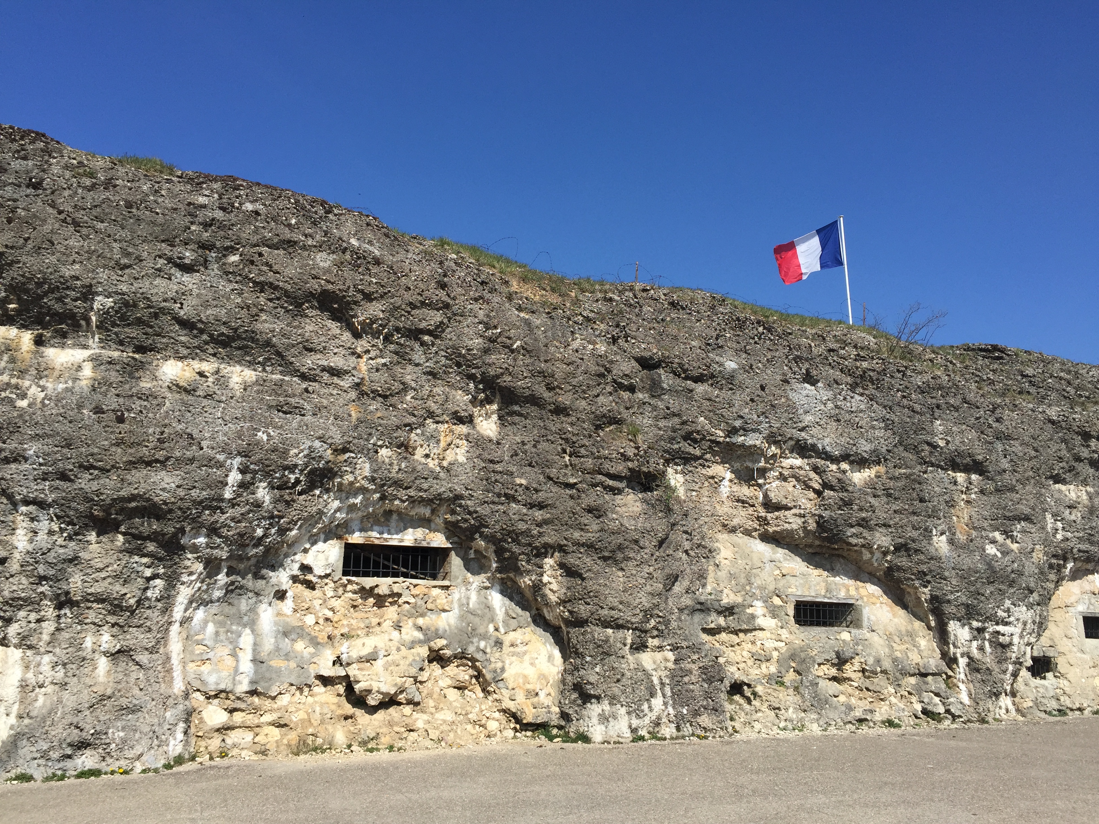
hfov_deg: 61.7
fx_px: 921
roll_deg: -0.4
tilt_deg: +12.3
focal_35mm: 29
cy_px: 412
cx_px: 550
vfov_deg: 48.2
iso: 32
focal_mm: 4.15
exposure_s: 1/2639
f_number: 2.2
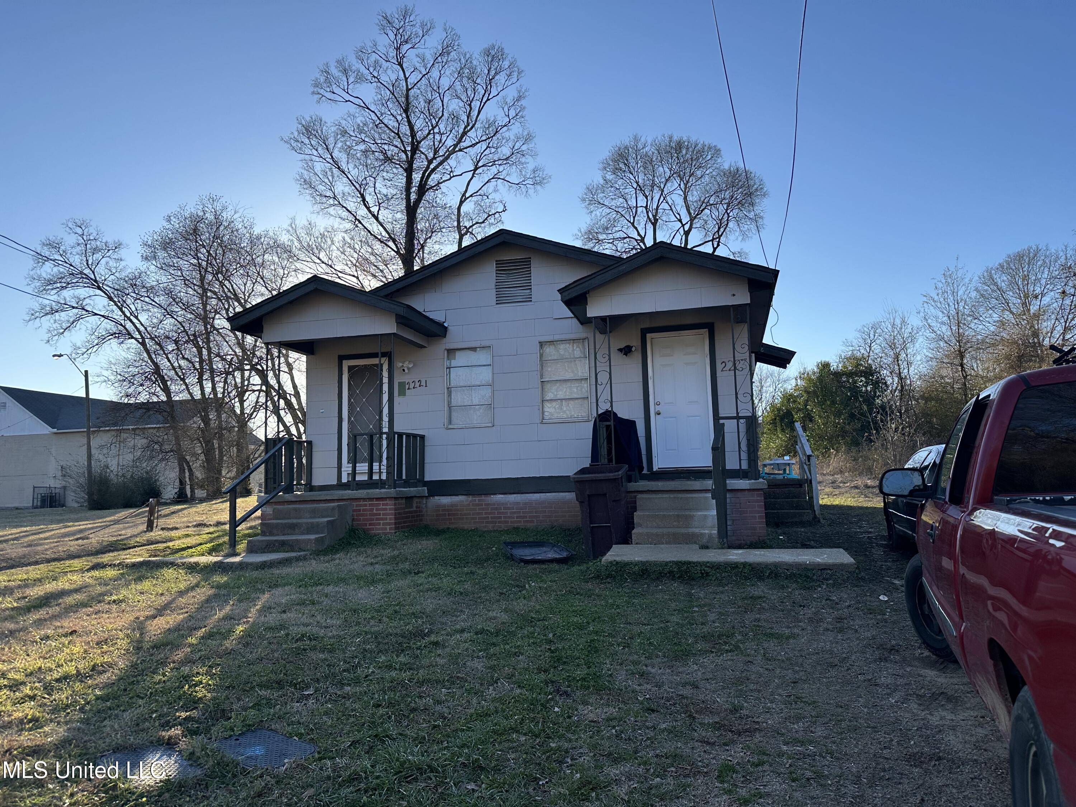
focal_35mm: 24
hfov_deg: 71.6
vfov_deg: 56.8
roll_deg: +1.1
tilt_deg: +8.1
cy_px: 404
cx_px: 538
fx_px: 746
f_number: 1.78
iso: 80
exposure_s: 1/2028
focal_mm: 6.86
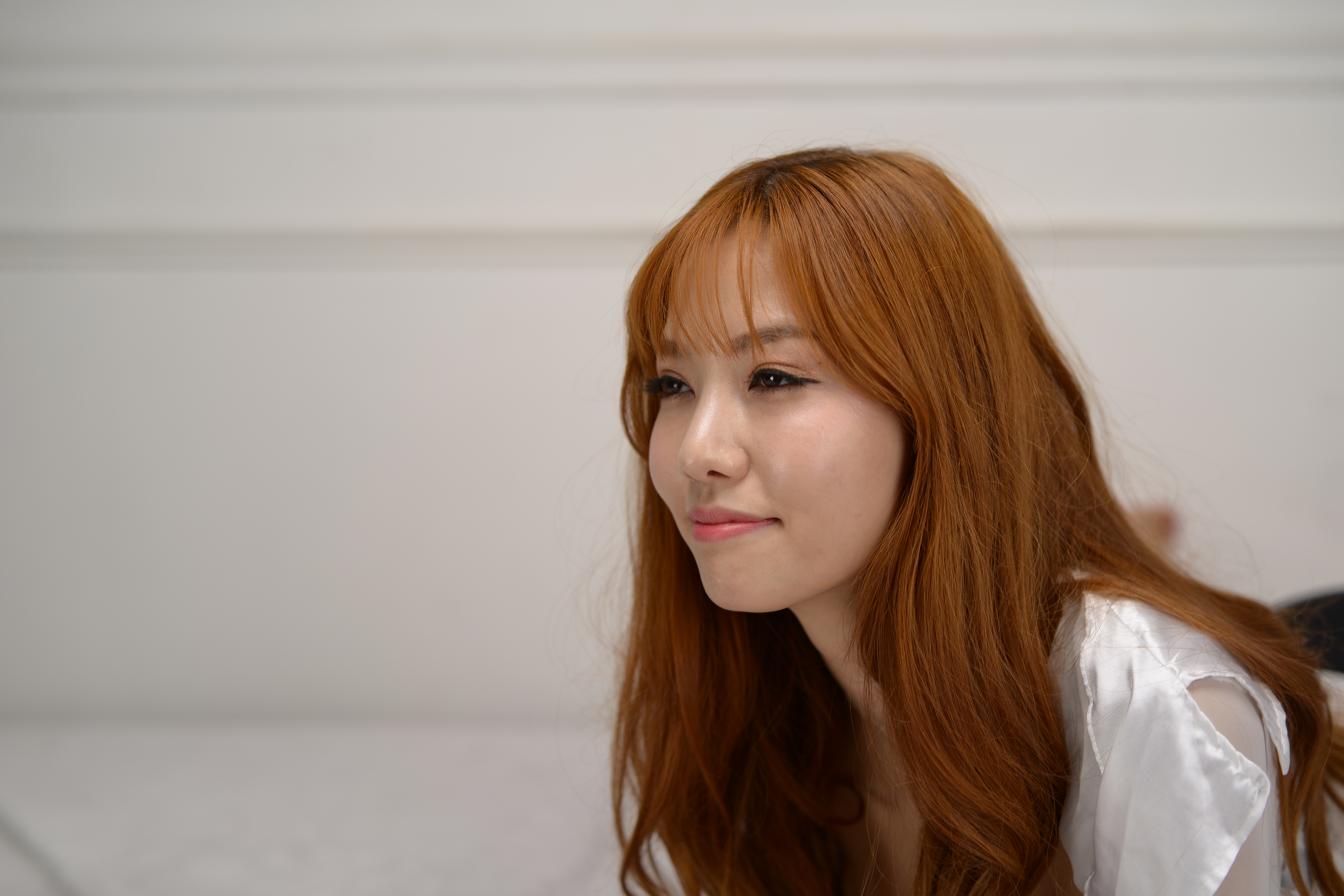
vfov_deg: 27.0
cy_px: 448
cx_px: 672
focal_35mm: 50
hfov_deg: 39.6
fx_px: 1867
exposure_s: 1/160
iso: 100
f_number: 2
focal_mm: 50
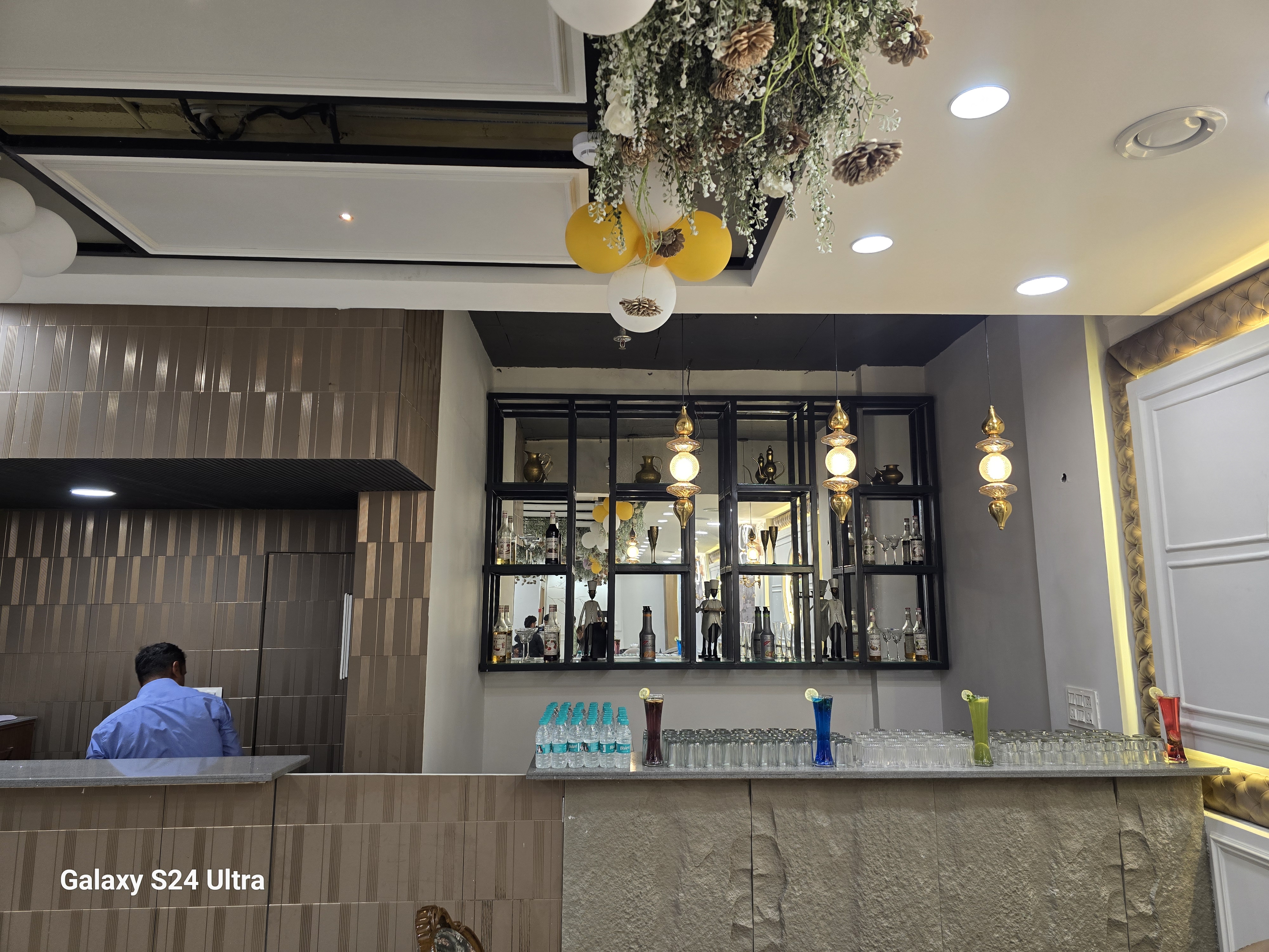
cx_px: 634
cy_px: 476
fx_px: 843
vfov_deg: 58.9
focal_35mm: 23
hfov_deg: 73.9
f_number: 1.7
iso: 100
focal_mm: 6.3
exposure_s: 1/100
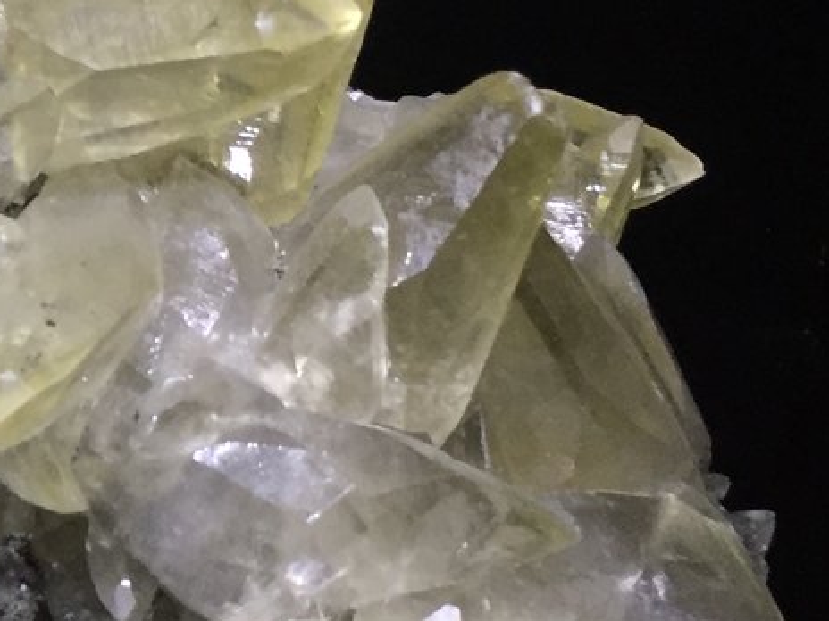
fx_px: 2395
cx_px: -250
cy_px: 300
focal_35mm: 100
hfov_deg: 18.3
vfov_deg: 14.8
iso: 100
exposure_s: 1/30
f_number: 2.2
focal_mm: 4.15
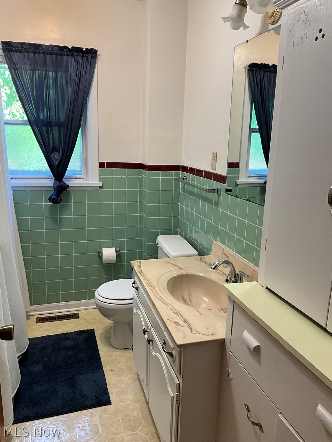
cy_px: 221
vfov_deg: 61.7
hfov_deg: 48.2
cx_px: 166
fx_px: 371
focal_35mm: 29
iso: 50
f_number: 1.8
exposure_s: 1/60
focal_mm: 3
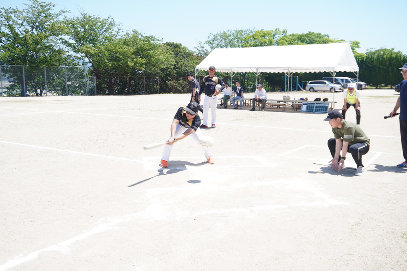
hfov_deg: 55.1
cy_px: 136
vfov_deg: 38.4
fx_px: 390
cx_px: 204
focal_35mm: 34
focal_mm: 23
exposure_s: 1/250
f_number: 5.6
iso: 100
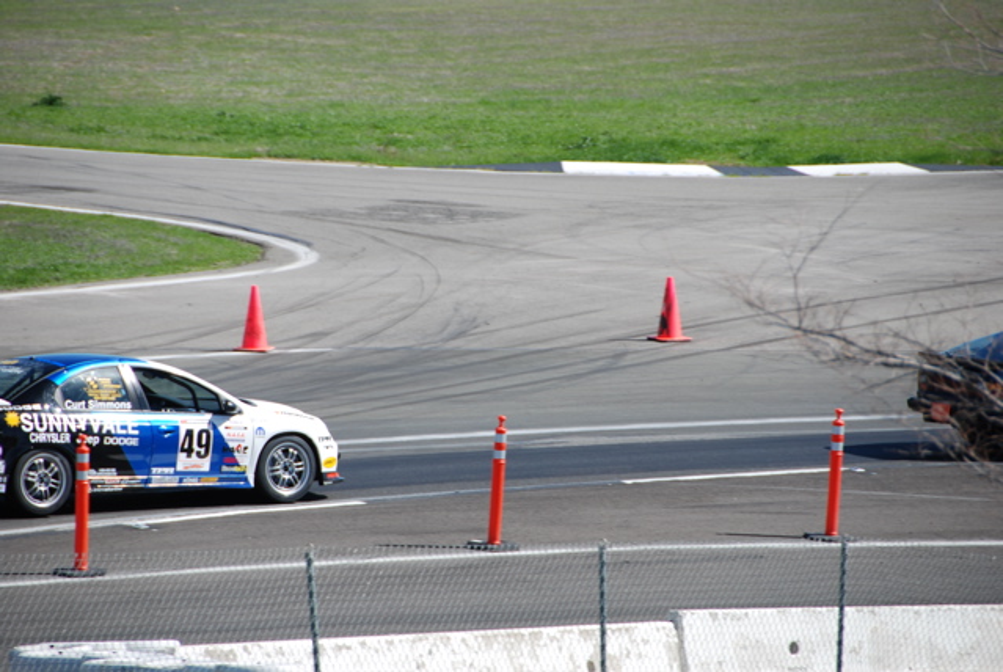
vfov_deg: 4.6
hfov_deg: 6.9
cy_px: 336
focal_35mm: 300
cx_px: 502
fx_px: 8370
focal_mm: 200
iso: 200
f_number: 5.6
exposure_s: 1/800
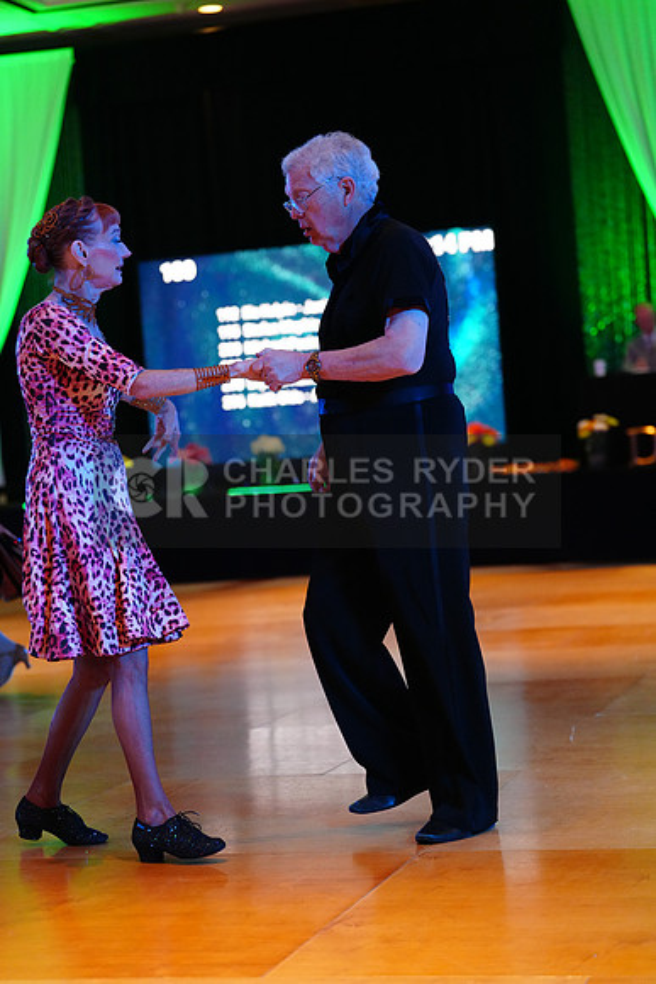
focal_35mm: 79
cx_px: 328
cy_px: 492
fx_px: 2158
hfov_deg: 17.3
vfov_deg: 25.7
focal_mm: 79
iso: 5000
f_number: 2.8
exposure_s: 1/400
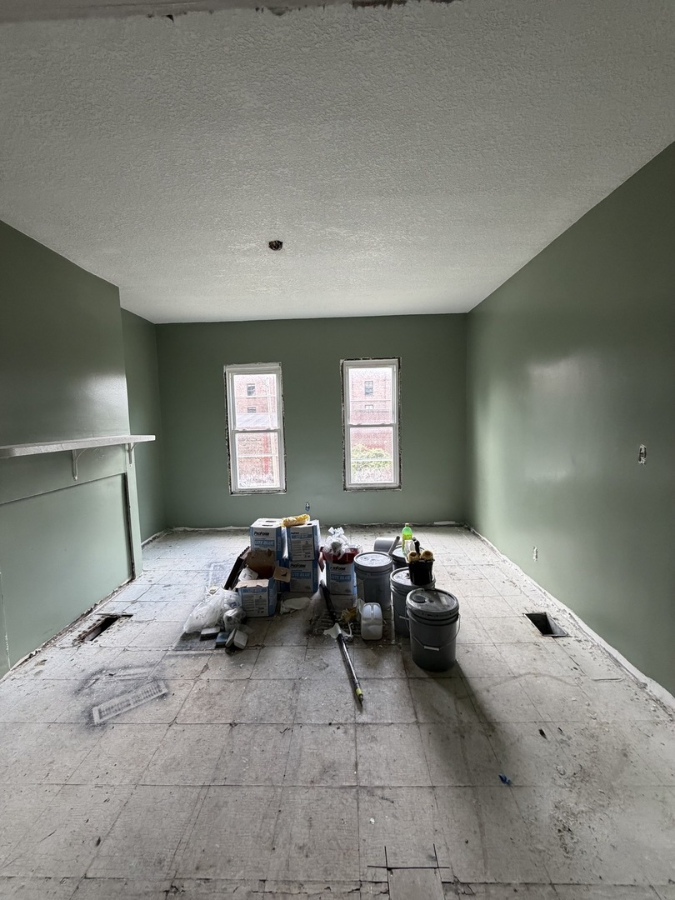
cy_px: 450
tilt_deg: -4.2
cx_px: 338
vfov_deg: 102.1
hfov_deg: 85.7
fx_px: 364
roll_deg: +1.0
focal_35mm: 14
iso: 250
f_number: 2.2
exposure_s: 1/121
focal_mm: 2.22
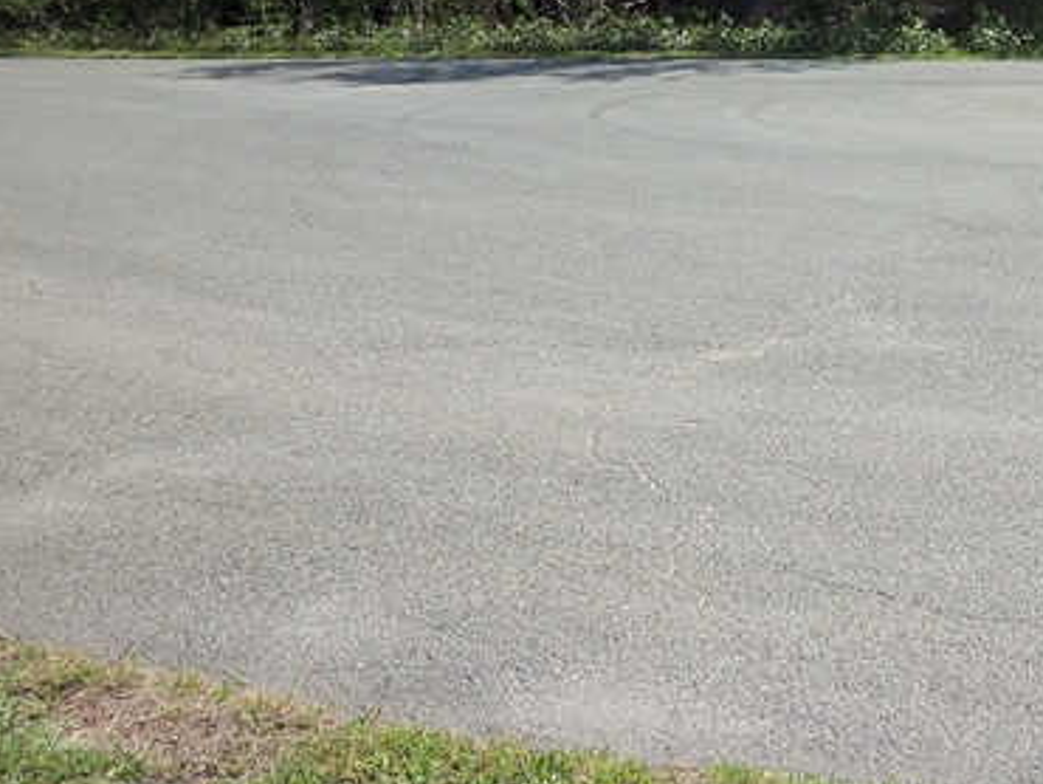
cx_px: 685
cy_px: 133
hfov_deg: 33.0
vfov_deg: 24.8
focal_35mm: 58
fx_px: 1749
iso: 80
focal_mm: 5.7
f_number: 8.8
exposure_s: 1/160
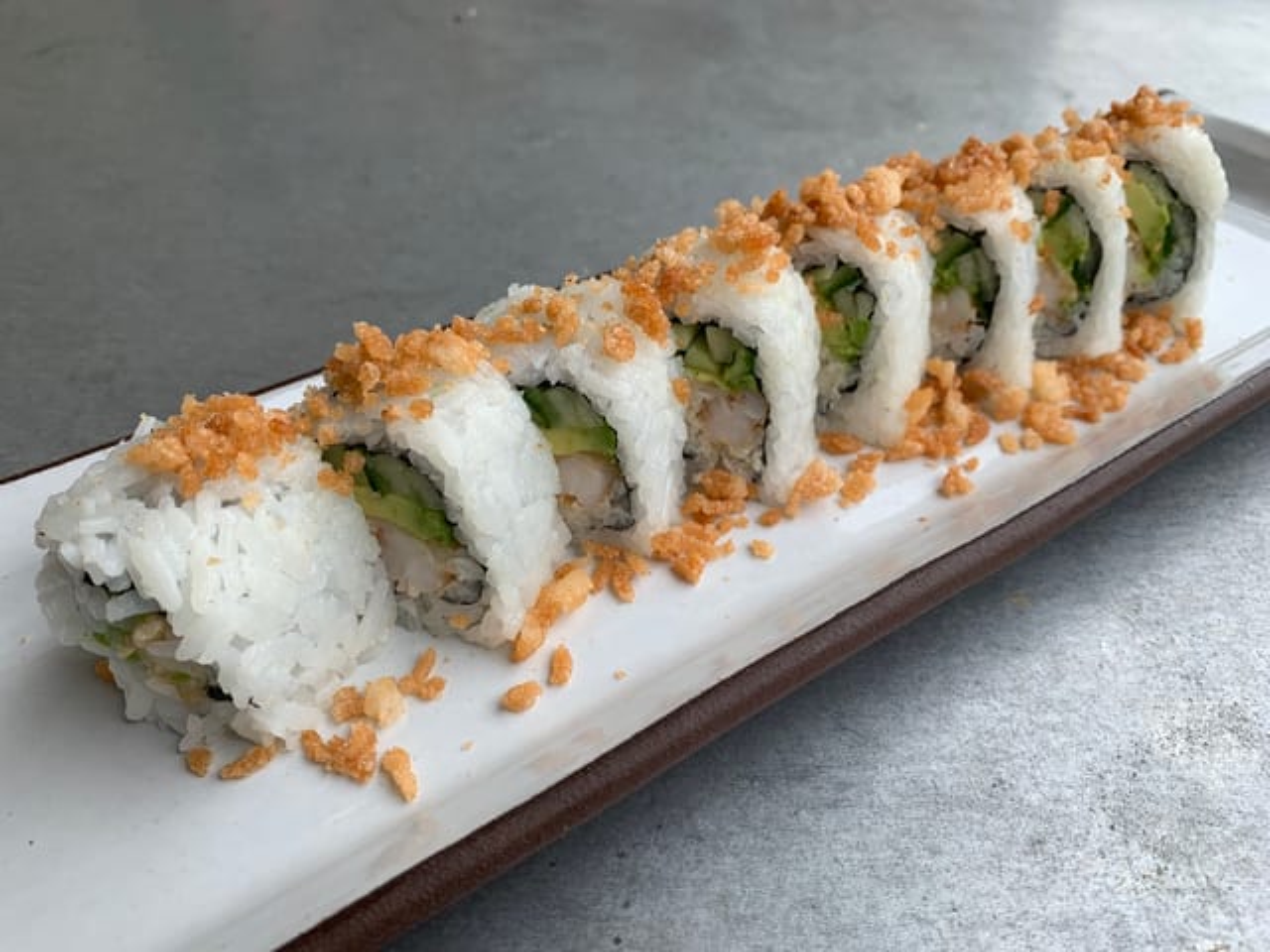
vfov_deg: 53.1
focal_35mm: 26
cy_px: 476
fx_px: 954
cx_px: 635
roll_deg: -0.8
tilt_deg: -40.9
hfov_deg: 67.3
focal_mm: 4.25
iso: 25
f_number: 1.8
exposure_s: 1/856
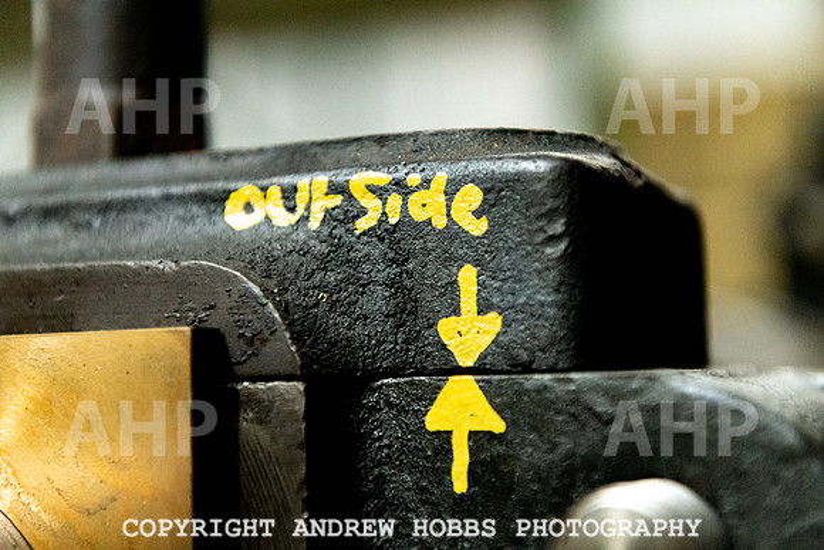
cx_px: 412
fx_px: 1603
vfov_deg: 19.5
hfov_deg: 28.8
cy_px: 275
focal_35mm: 70
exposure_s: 1/160
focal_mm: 70
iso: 5600
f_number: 4
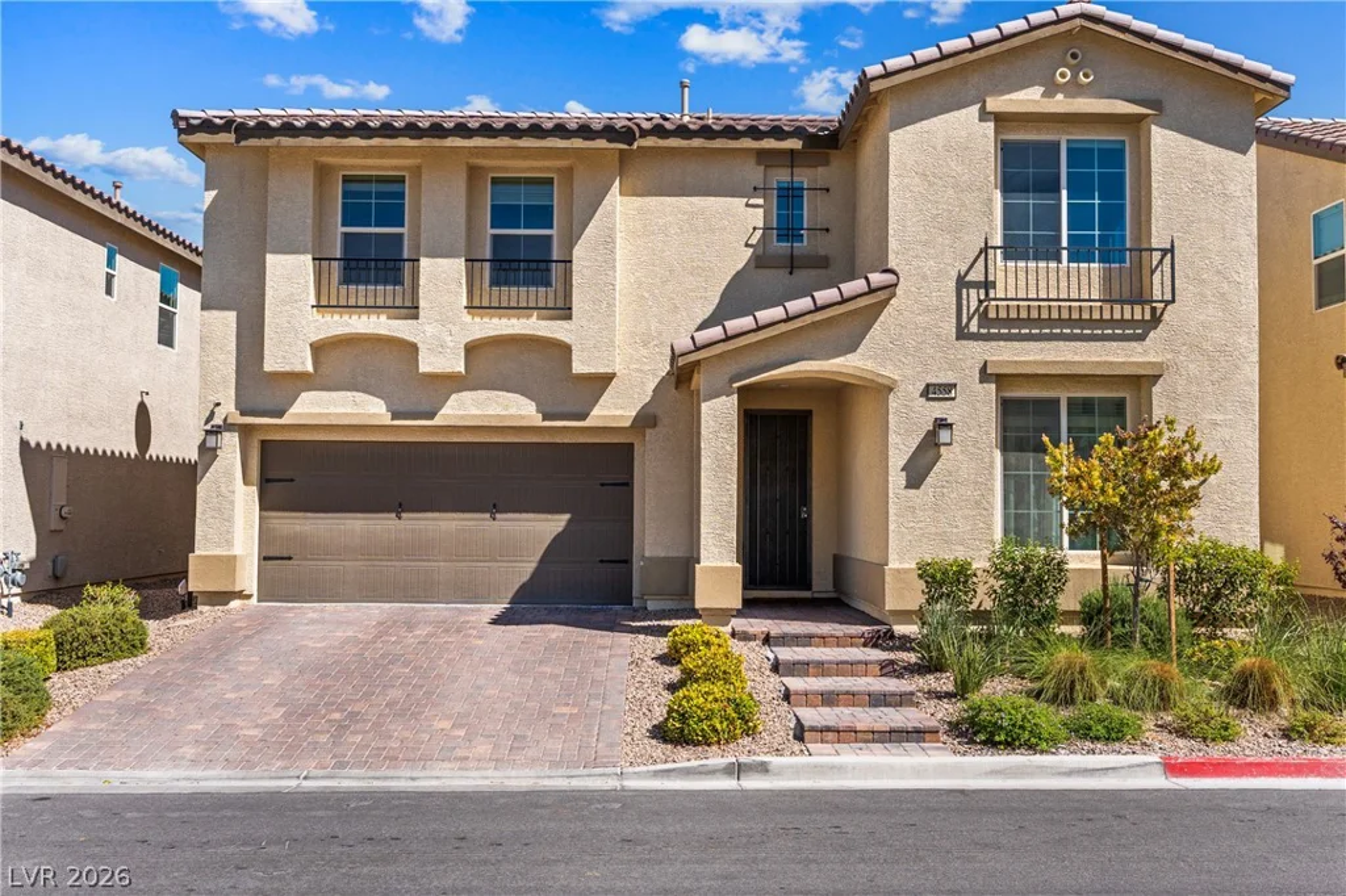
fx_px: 1159
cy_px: 448
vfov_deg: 42.3
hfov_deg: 60.3
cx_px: 673
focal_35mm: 31
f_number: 9
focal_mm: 21
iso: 400
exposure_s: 1/8000
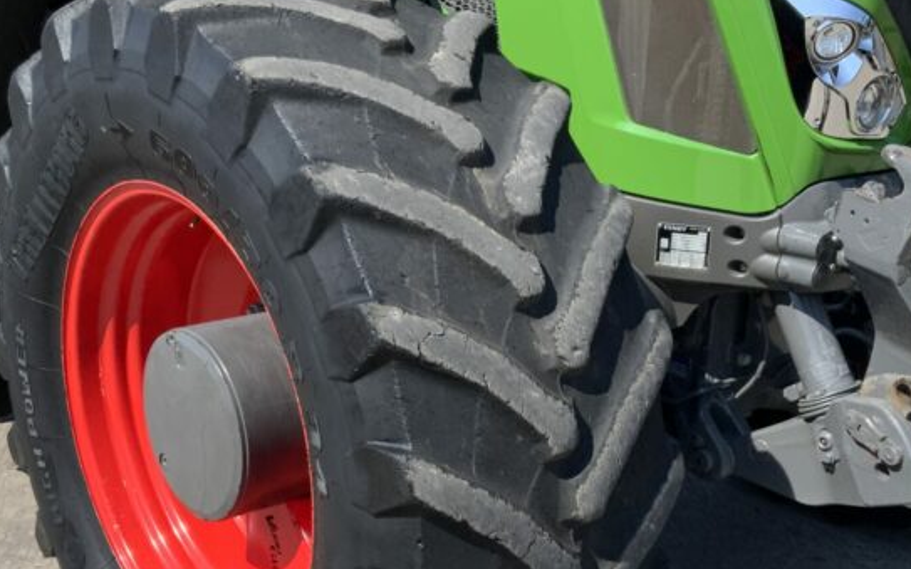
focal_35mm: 58
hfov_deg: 35.1
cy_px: 438
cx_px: 475
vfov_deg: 22.1
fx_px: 1440
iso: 16
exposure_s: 1/997
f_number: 1.8
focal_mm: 3
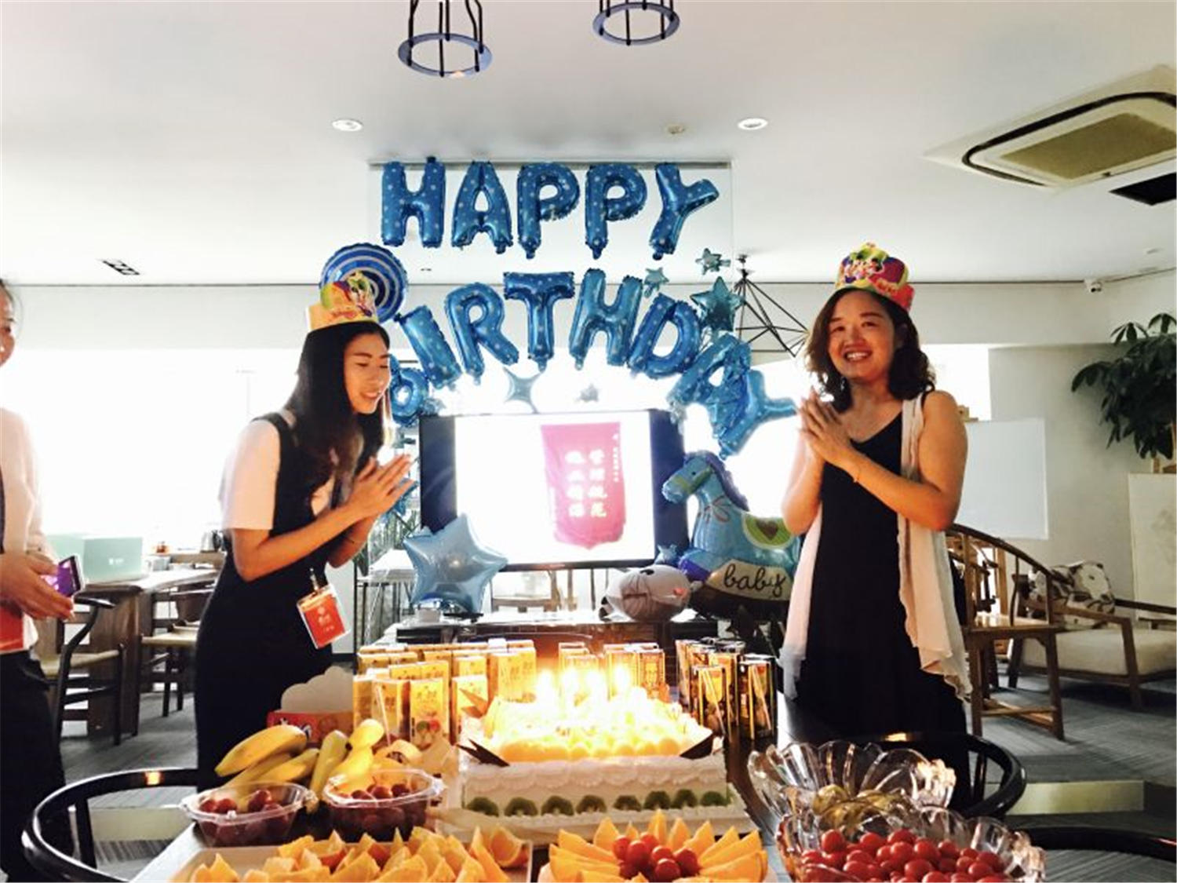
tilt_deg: +4.1
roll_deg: +0.5
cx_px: 588
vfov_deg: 49.7
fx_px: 952
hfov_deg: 63.4
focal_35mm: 28
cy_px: 442
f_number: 1.8
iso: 100
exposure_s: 1/5
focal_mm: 3.99
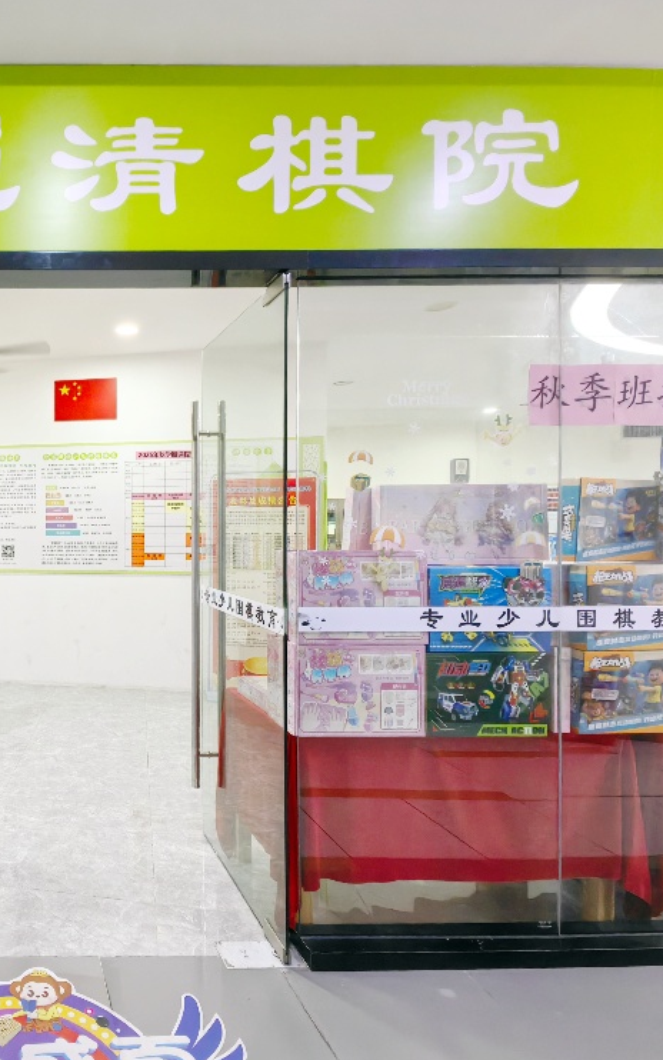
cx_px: 16
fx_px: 578
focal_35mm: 20
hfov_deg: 49.8
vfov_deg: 85.1
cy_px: 530
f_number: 2.2
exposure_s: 1/50
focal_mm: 1.76
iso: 250
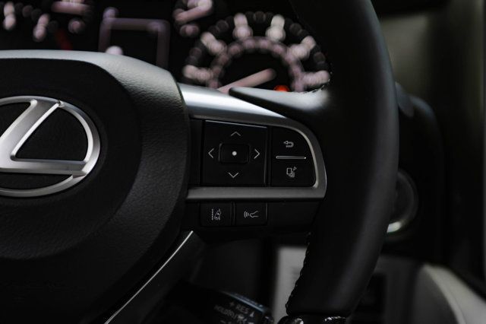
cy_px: 162
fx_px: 1417
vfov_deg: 13.0
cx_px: 243
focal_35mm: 105
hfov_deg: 19.5
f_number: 2.8
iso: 640
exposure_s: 1/200
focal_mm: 70
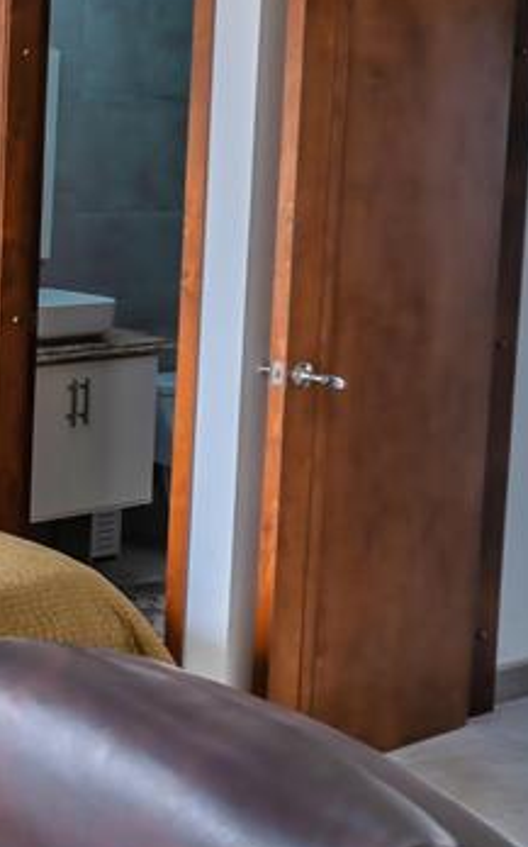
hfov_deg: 18.2
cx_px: -353
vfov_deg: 33.7
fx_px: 1384
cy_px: 270
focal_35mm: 60
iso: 160
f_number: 4
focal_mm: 20
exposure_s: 1/125
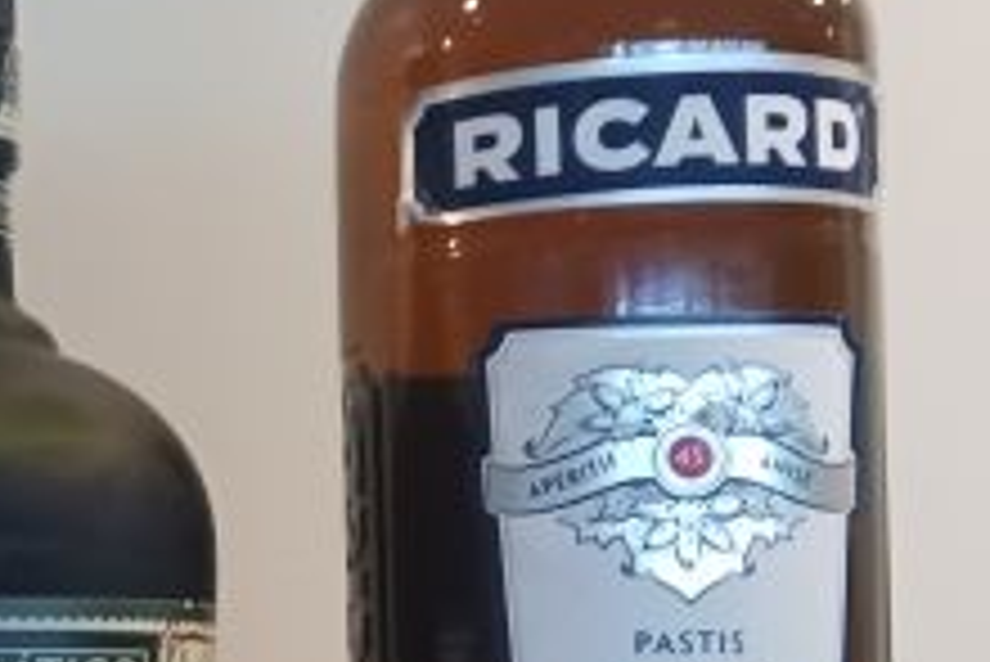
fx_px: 2807
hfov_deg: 17.2
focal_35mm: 102
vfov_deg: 13.3
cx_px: -662
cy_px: 639
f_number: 1.8
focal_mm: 4
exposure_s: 1/33.3
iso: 250
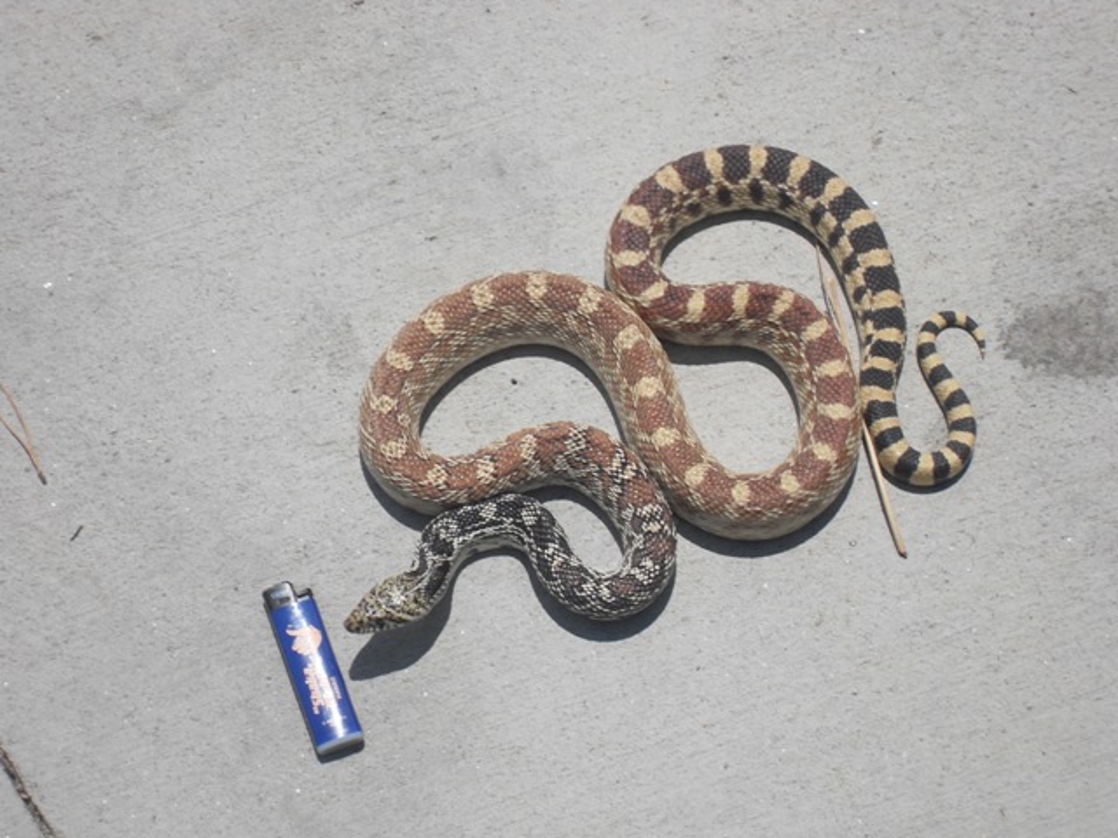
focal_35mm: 92
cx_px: 559
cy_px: 419
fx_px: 2971
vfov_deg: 16.1
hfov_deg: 21.3
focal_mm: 15.3
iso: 80
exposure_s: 1/125
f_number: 11.8
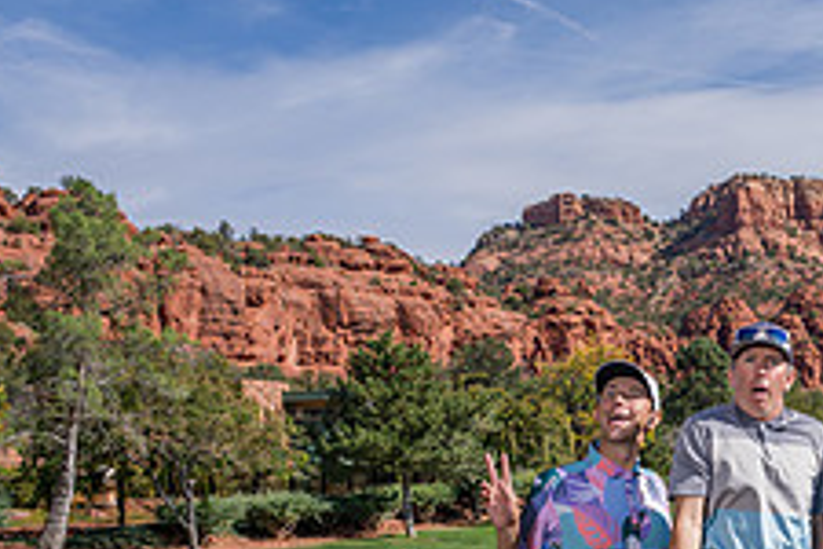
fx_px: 1417
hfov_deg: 29.4
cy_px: 544
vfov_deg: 21.2
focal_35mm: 62
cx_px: 889
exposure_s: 1/1250
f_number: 4.5
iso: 250
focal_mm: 24
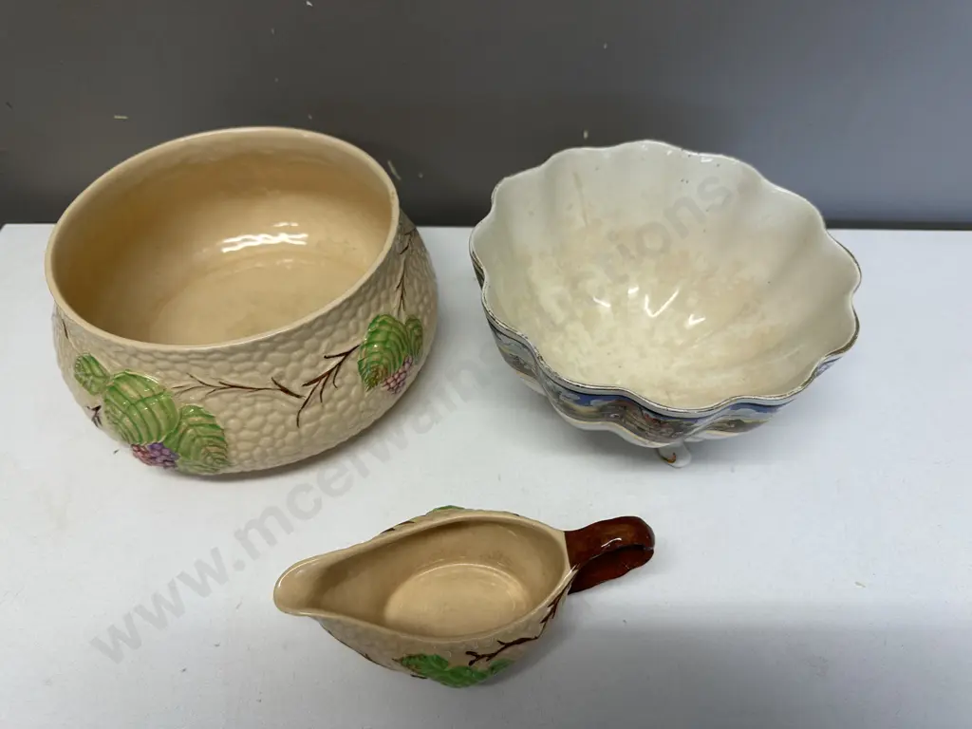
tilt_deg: -49.0
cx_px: 486
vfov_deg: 56.8
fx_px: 674
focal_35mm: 24
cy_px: 364
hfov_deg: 71.6
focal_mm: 6.86
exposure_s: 1/100
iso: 80
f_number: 1.78
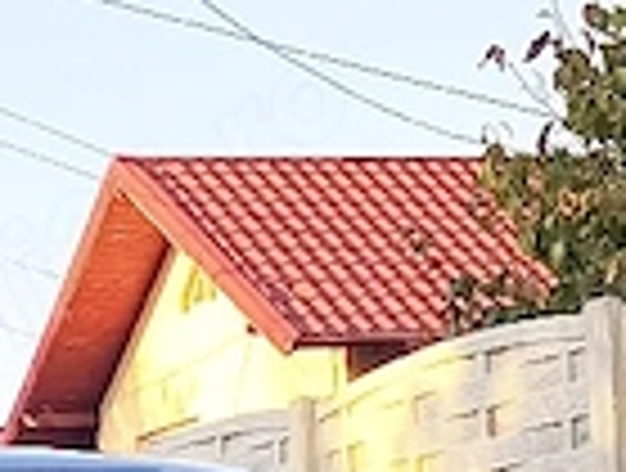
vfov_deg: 7.2
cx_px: 234
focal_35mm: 198
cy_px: 998
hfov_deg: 10.0
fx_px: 3590
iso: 50
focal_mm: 6.18
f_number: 1.65
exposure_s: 1/357
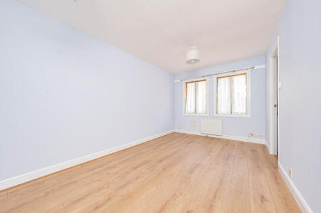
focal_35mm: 12
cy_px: 106
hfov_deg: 112.6
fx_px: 107
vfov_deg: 90.0
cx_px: 160
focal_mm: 12
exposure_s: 1/13
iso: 320
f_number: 9
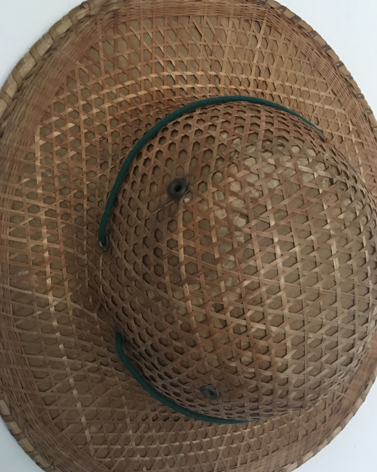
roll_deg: +3.9
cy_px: 223
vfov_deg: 57.1
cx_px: 188
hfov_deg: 47.1
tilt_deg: -8.3
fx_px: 432
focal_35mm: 31
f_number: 2.2
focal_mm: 4.15
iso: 250
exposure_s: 1/17
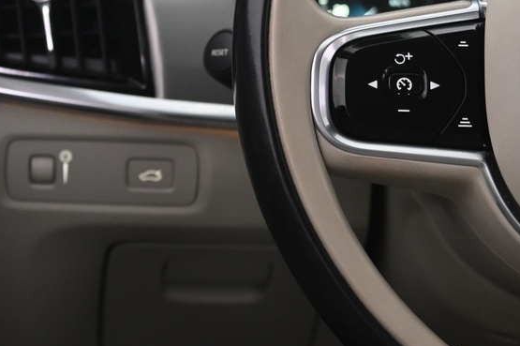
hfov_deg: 17.0
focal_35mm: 117
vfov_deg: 11.7
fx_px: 1688
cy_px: 85
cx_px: -44
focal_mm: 40
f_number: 4
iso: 1250
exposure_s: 1/15
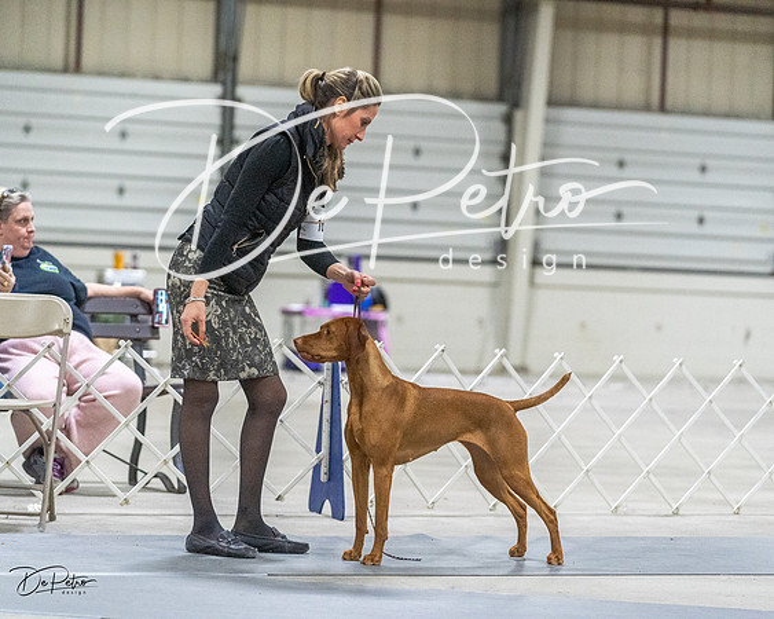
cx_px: 387
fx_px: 3043
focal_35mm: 133
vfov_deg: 11.6
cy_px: 310
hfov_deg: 14.5
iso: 6400
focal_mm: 118
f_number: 3.2
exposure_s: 1/400
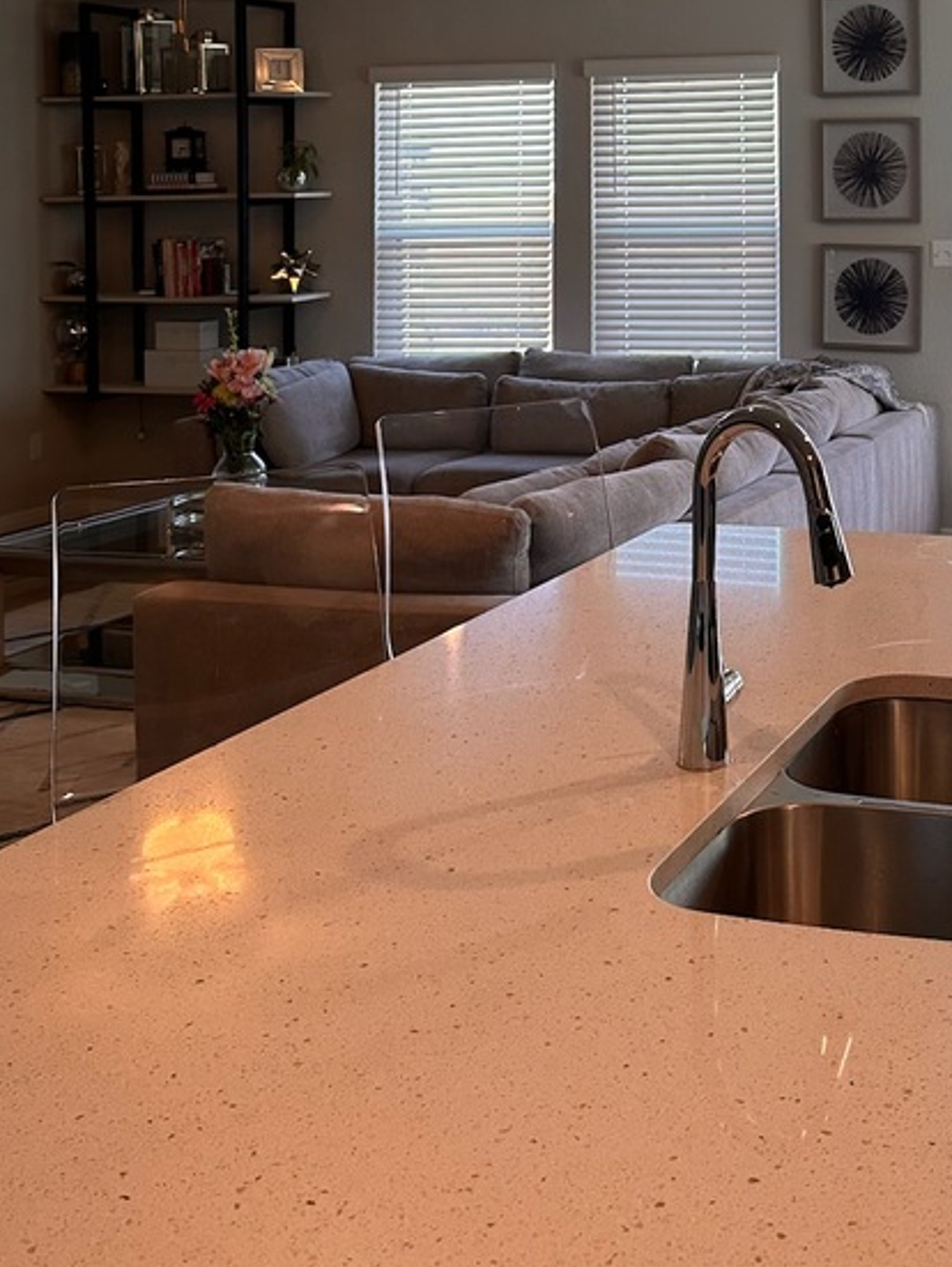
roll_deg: +0.4
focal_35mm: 47
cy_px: 193
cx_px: 869
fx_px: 1721
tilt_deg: +1.0
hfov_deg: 29.5
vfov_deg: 38.4
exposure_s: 1/120
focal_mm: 6.86
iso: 100
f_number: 1.78
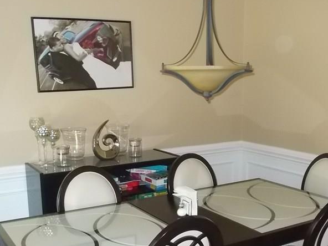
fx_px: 426
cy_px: 170
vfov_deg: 31.8
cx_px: 168
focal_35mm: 45
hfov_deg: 42.1
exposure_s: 1/25
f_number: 3.2
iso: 400
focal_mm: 4.6
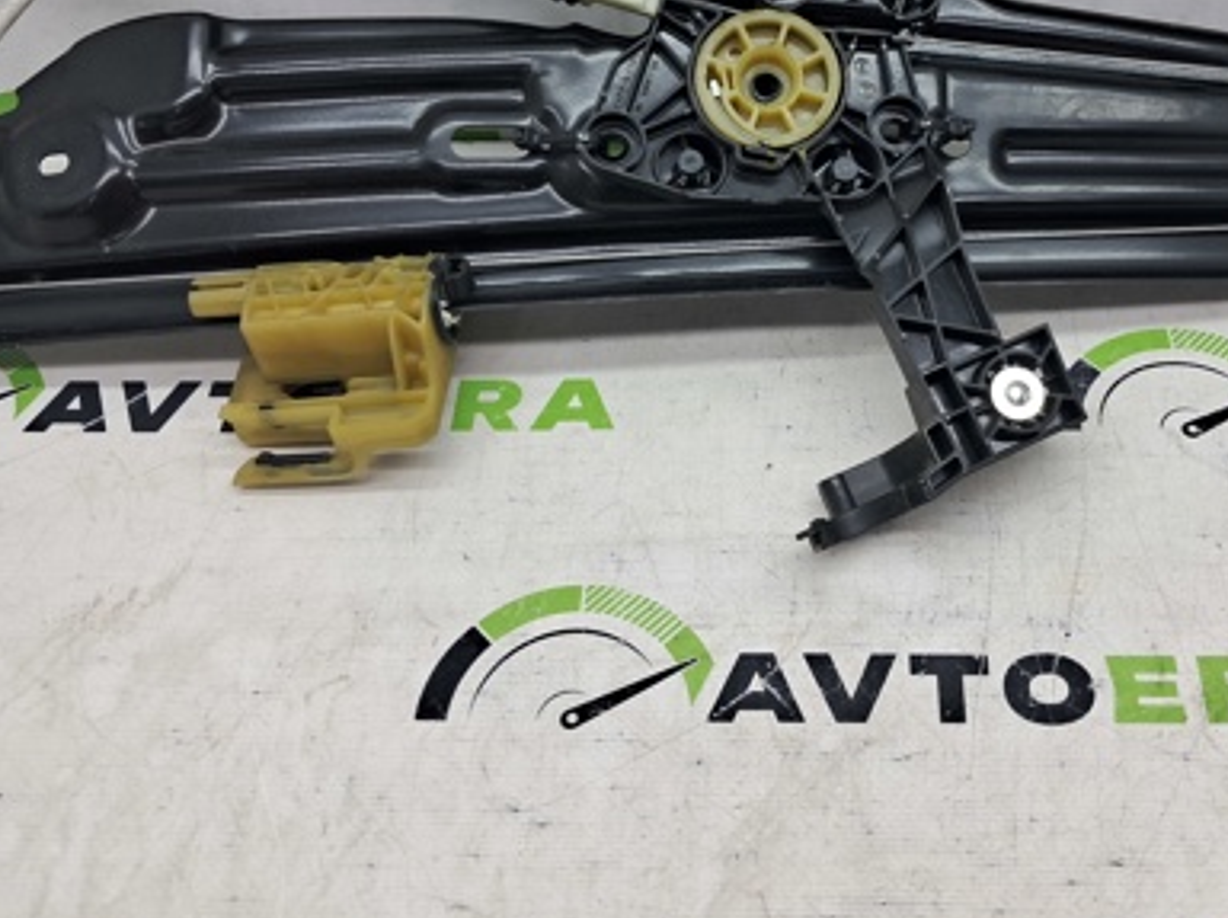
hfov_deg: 41.8
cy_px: 197
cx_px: 761
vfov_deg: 31.4
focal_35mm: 45
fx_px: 1594
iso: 50
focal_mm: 4
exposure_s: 1/50
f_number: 1.8
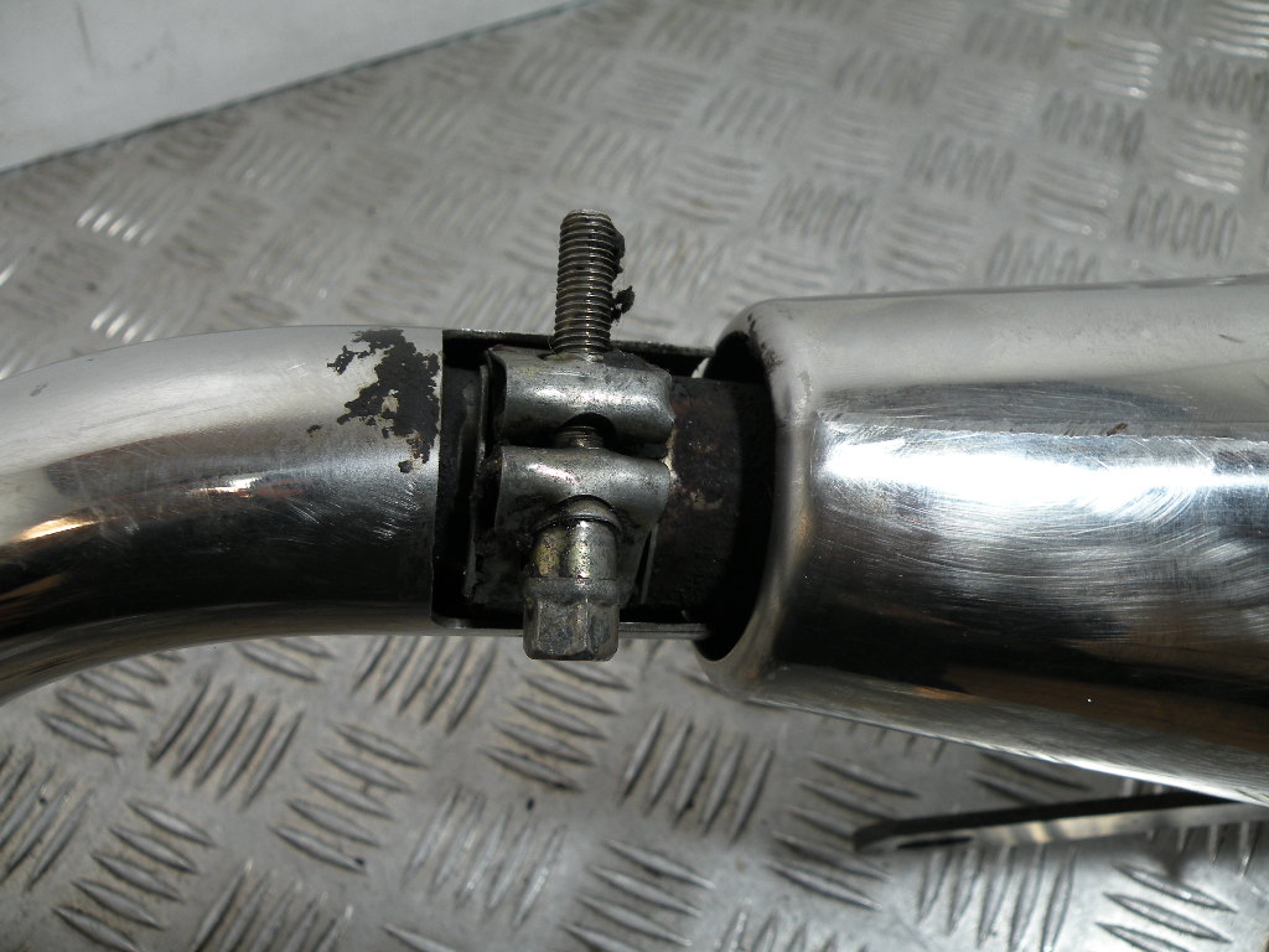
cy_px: 476
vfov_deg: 51.4
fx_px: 990
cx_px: 634
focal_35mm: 27
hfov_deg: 65.3
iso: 64
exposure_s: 1/77.3
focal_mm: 4.7
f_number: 2.8
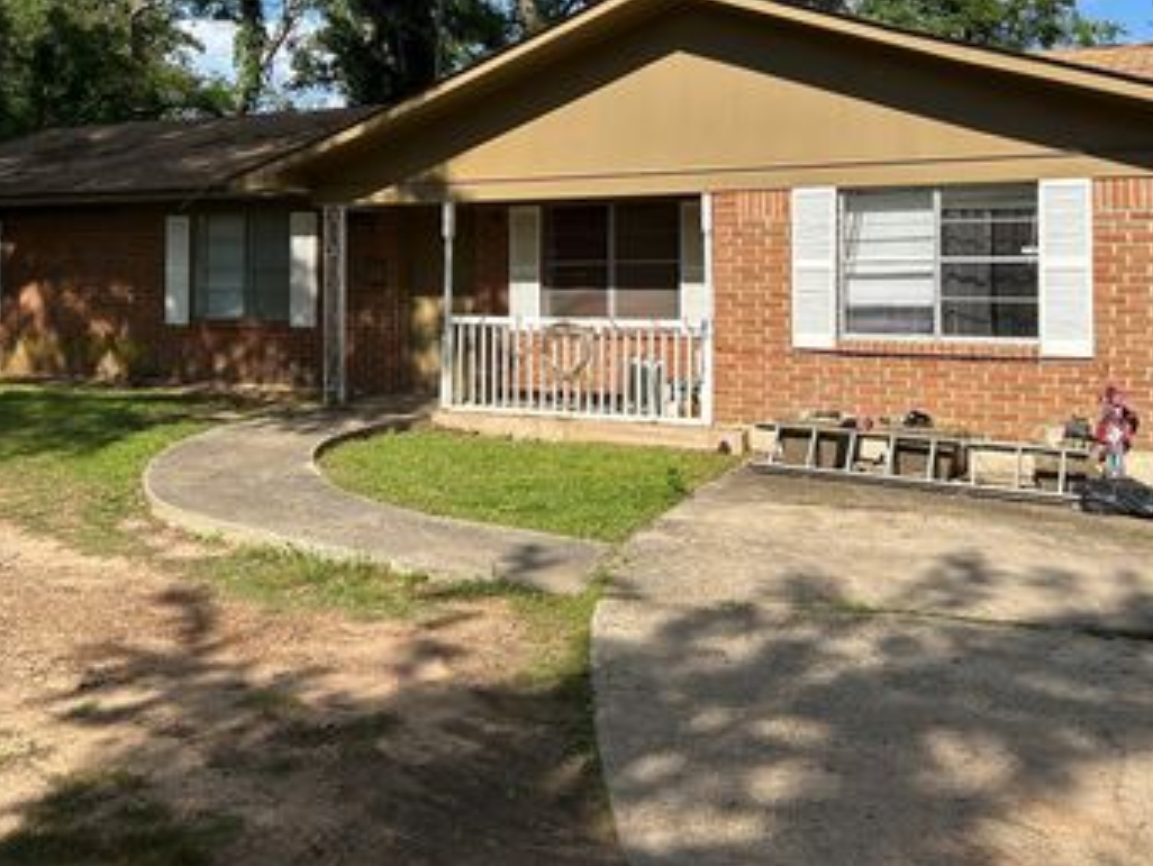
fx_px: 1267
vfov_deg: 37.1
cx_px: 539
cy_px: 244
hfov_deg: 48.9
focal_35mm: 38
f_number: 1.5
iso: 50
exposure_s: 1/3571
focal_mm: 5.7
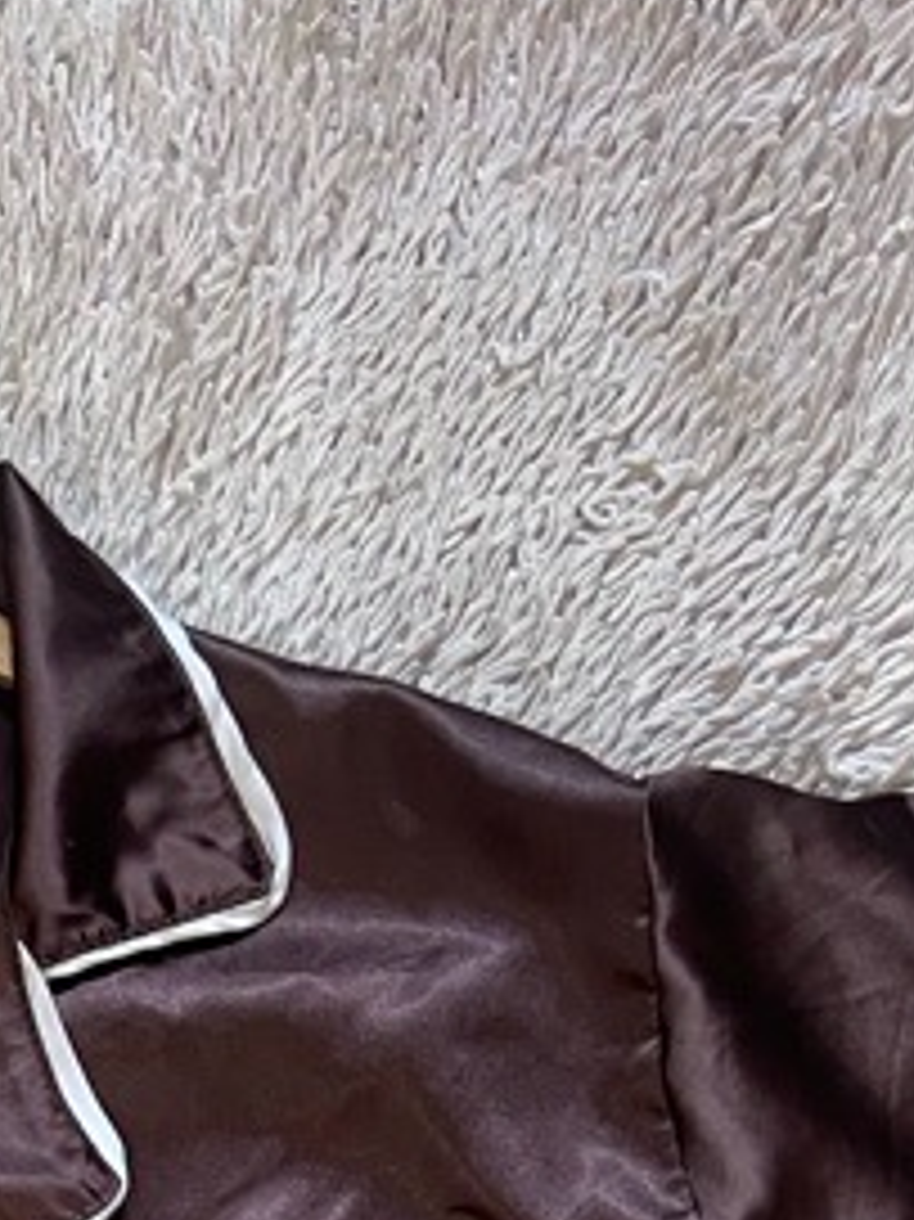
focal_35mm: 96
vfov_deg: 17.2
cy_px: 2116
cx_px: -153
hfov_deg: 14.9
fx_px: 3382
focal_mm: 5.7
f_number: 1.5
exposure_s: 1/60
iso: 200
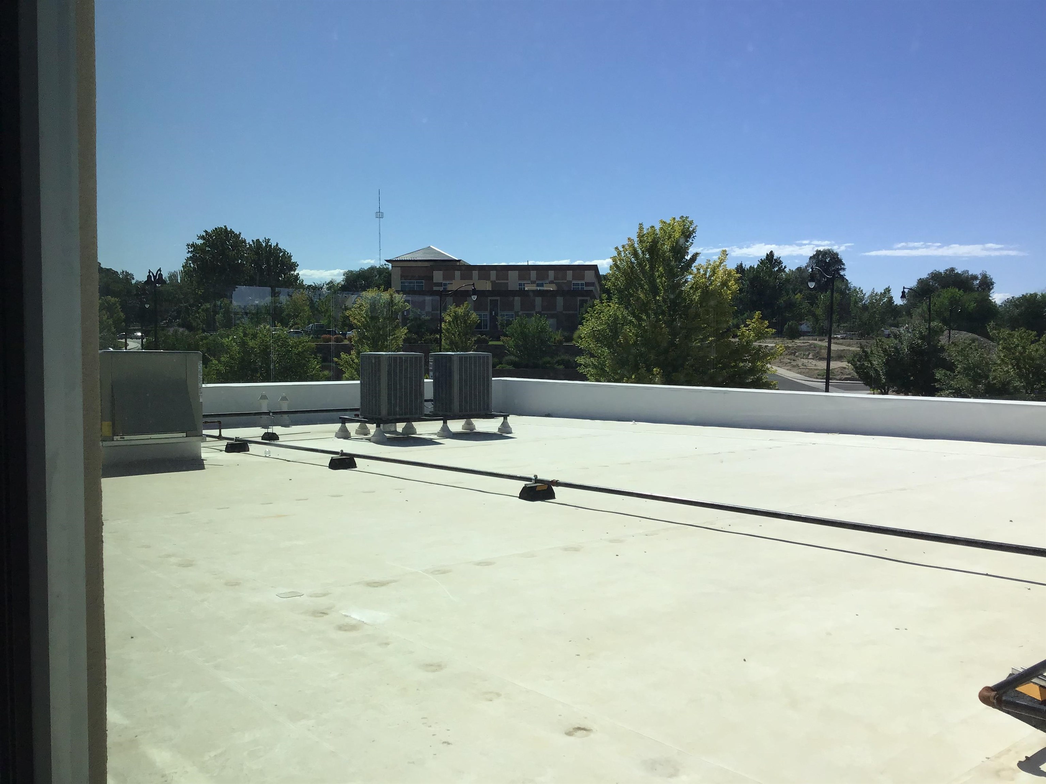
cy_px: 392
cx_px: 523
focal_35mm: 31
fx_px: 937
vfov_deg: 45.4
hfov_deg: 58.4
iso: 25
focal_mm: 3.3
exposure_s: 1/1018
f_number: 2.4
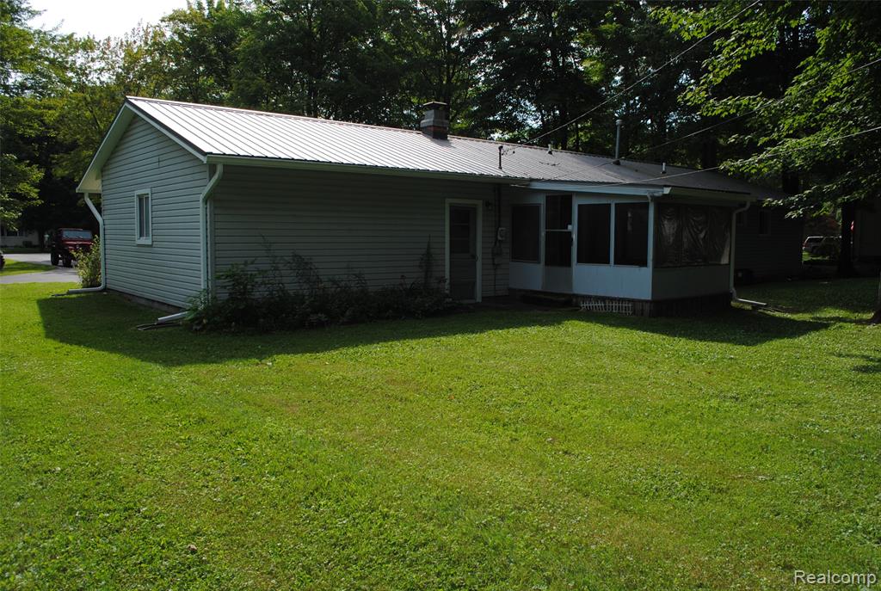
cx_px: 440
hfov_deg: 67.3
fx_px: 662
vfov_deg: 48.1
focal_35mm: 27
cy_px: 296
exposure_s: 1/200
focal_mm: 18
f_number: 7.1
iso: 100
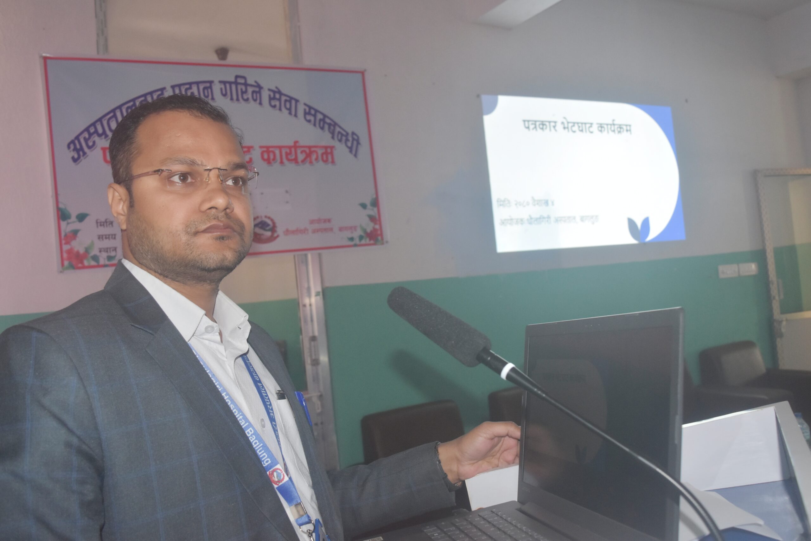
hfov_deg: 57.2
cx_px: 406
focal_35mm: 33
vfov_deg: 40.0
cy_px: 270
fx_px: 743
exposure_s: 1/90
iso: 800
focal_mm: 22
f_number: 4.8
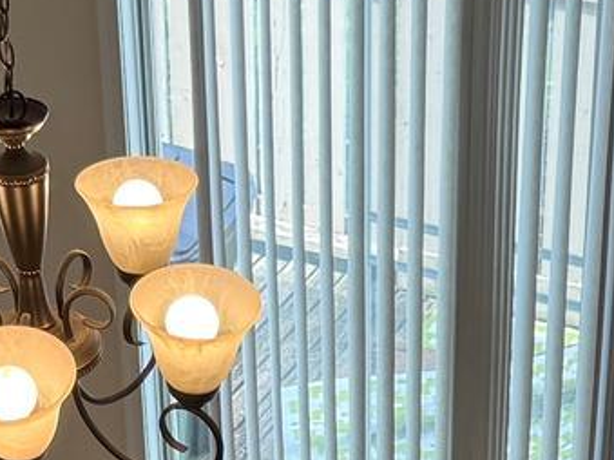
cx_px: 388
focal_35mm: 145
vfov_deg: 9.9
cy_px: 697
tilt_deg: -37.2
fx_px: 2571
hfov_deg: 13.6
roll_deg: +0.4
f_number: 1.78
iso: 100
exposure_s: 1/385
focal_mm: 6.76
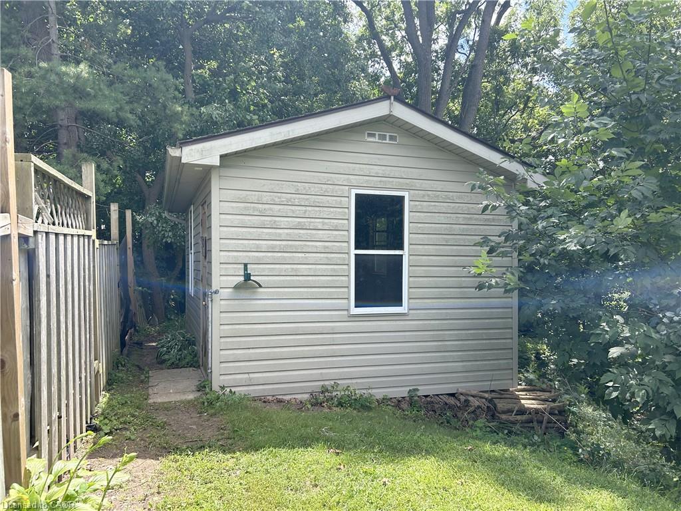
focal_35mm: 26
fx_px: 511
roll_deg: +0.9
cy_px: 256
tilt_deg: -1.3
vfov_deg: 53.1
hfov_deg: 67.3
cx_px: 340
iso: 50
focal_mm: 5.7
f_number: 1.5
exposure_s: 1/1048
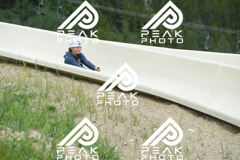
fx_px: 1300
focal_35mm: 195
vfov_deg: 7.0
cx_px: 120
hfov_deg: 10.5
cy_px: 80
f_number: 6.3
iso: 220
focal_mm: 195
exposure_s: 1/640
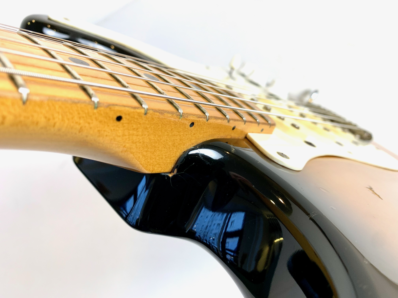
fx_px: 299
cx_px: 199
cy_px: 149
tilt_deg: -61.8
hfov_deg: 67.3
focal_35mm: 26
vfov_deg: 53.1
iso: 50
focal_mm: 4.25
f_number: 1.8
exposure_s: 1/50
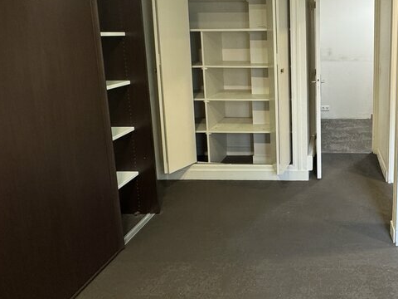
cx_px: 323
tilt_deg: -7.8
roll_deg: +0.7
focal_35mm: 28
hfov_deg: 58.2
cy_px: 81
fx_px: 322
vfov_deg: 48.1
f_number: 2.2
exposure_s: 1/100
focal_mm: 2.22
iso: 320
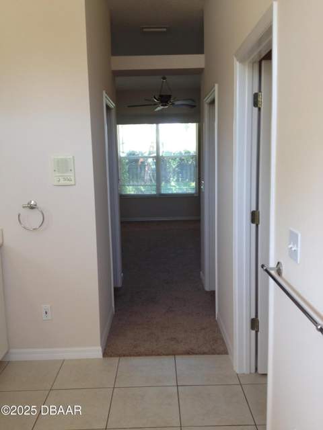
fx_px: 435
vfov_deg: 52.6
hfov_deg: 40.7
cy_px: 215
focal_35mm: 35
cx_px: 162
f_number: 2.4
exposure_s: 1/20
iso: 50
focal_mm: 4.28
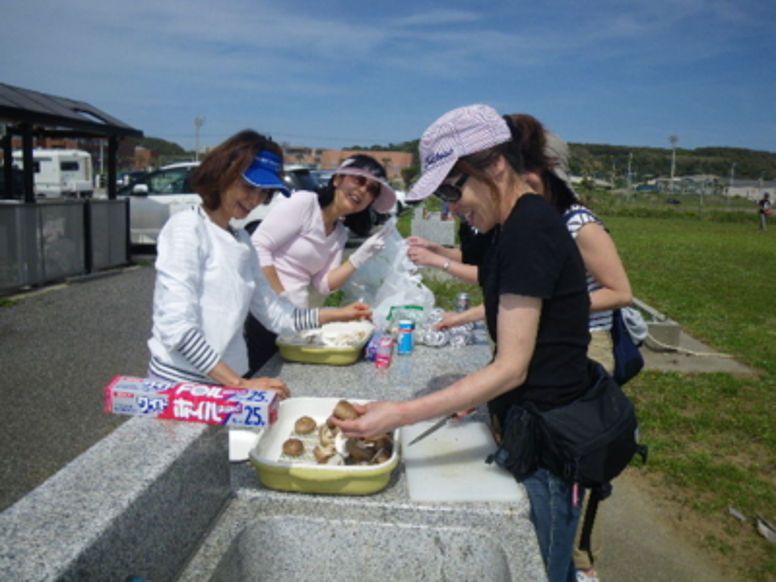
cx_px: 388
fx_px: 628
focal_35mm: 28
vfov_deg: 49.7
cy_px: 291
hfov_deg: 63.4
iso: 50
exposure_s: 1/800
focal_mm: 5
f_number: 4.2
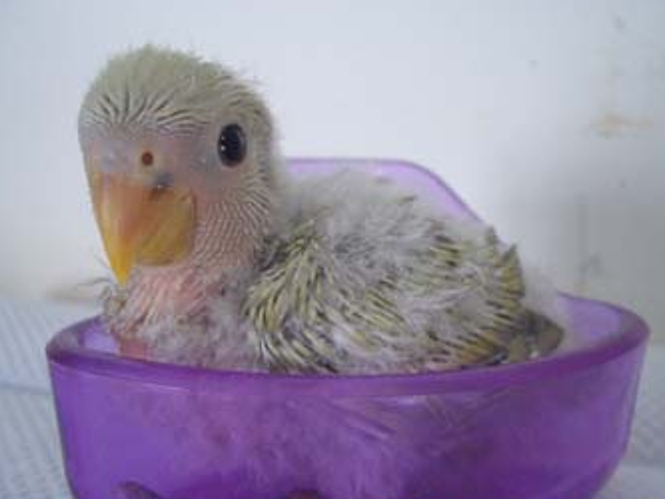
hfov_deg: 44.8
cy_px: 279
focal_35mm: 42
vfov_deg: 34.3
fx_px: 807
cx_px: 349
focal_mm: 5.8
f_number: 2.6
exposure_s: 1/125
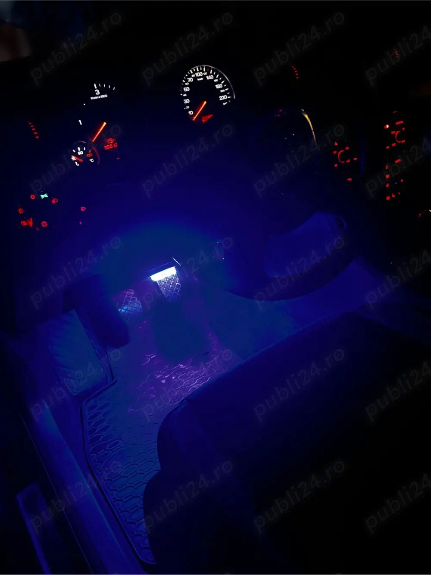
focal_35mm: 26
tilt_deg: -33.4
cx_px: 216
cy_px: 288
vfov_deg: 67.3
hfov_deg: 53.0
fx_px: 432
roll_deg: +3.4
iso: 500
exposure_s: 1/2
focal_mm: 5.1
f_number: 1.6
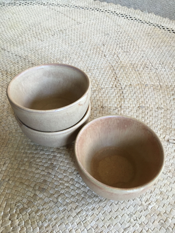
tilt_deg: -47.8
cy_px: 116
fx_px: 195
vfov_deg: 61.7
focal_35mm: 29
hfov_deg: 48.2
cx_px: 88
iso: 200
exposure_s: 1/20
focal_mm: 4.15
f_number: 2.2
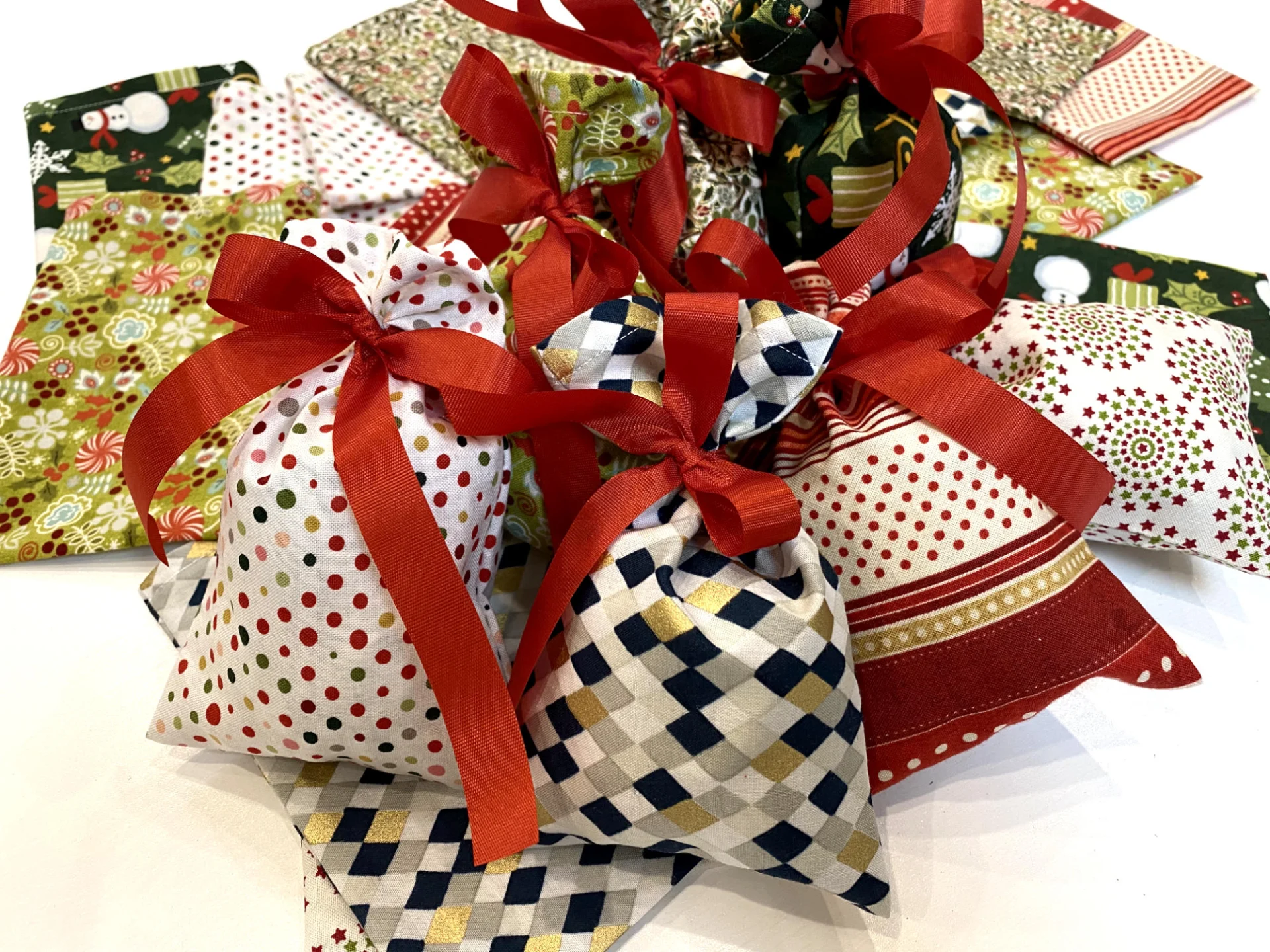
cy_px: 476
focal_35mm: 26
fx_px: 954
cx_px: 635
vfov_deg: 53.1
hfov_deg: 67.3
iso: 100
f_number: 1.8
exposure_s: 1/63
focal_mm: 4.2
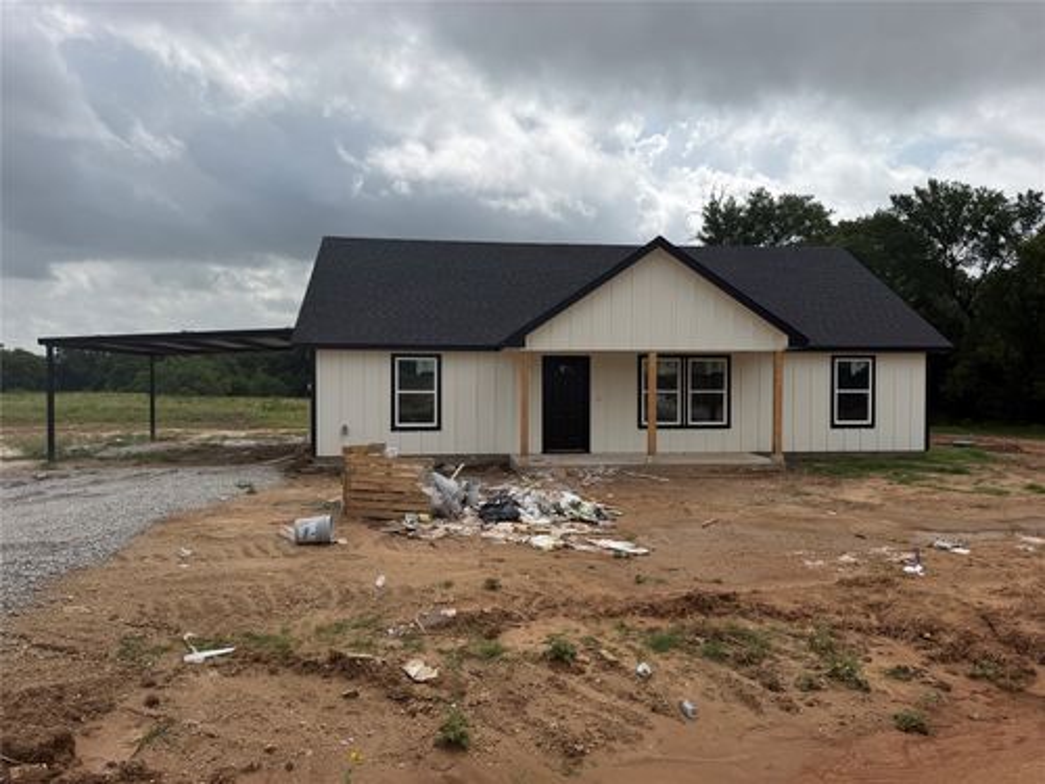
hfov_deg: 71.6
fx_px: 725
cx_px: 522
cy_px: 392
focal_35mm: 24
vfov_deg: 56.8
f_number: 1.78
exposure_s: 1/8130
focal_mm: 6.76
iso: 80
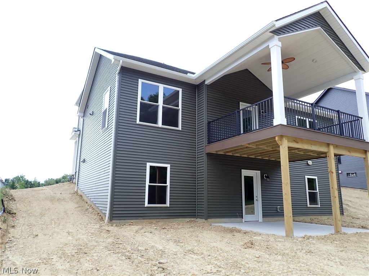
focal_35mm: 25
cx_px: 184
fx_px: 266
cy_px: 138
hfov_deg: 69.4
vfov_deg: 54.9
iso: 100
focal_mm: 4.5
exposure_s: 1/400
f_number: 2.8
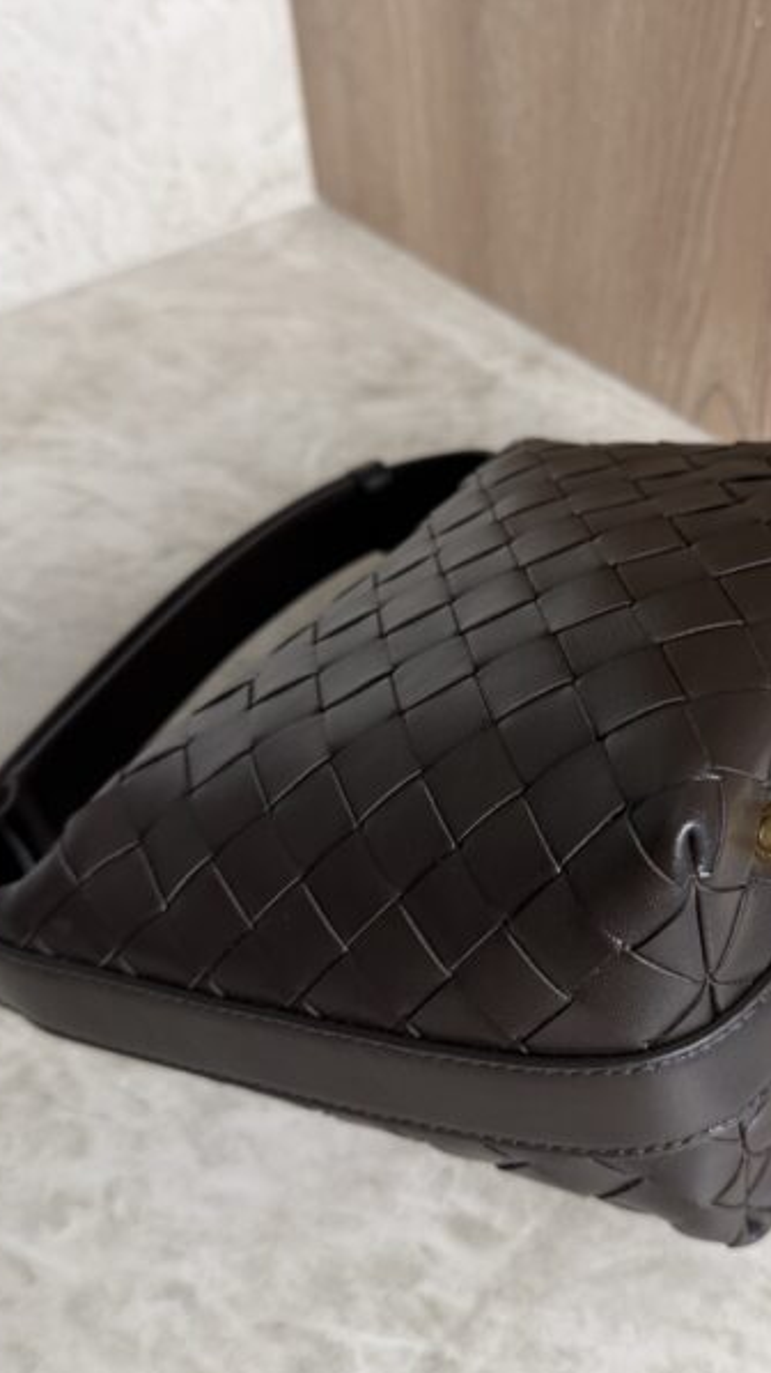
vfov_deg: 56.6
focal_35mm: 35
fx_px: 1273
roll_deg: +0.3
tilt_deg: -44.8
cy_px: 691
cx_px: 544
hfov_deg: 33.2
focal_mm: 6.76
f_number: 1.78
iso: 160
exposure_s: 1/120
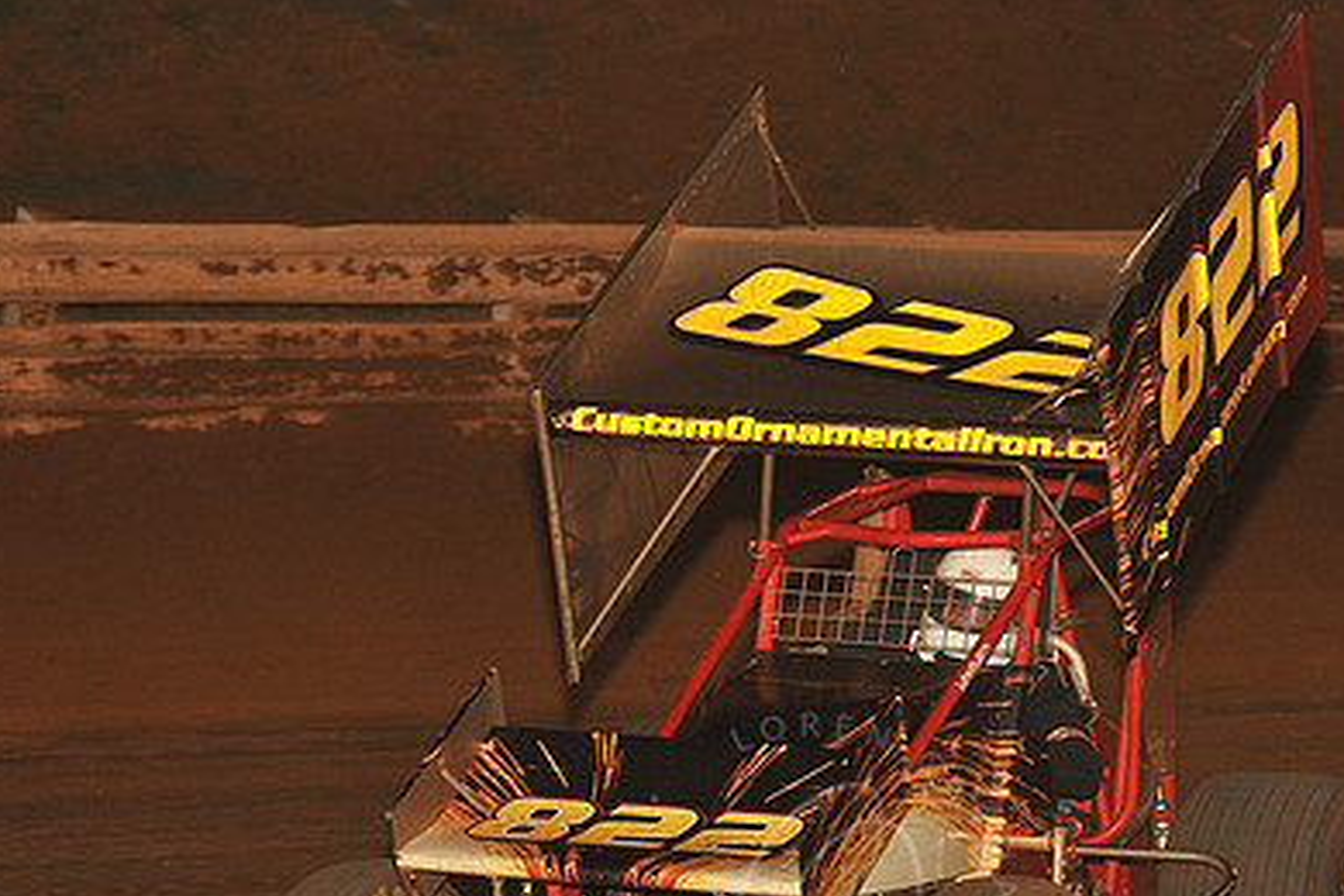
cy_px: 601
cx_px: 810
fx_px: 6943
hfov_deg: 11.1
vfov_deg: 7.4
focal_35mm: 186
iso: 800
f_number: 6.3
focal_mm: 125
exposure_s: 1/320
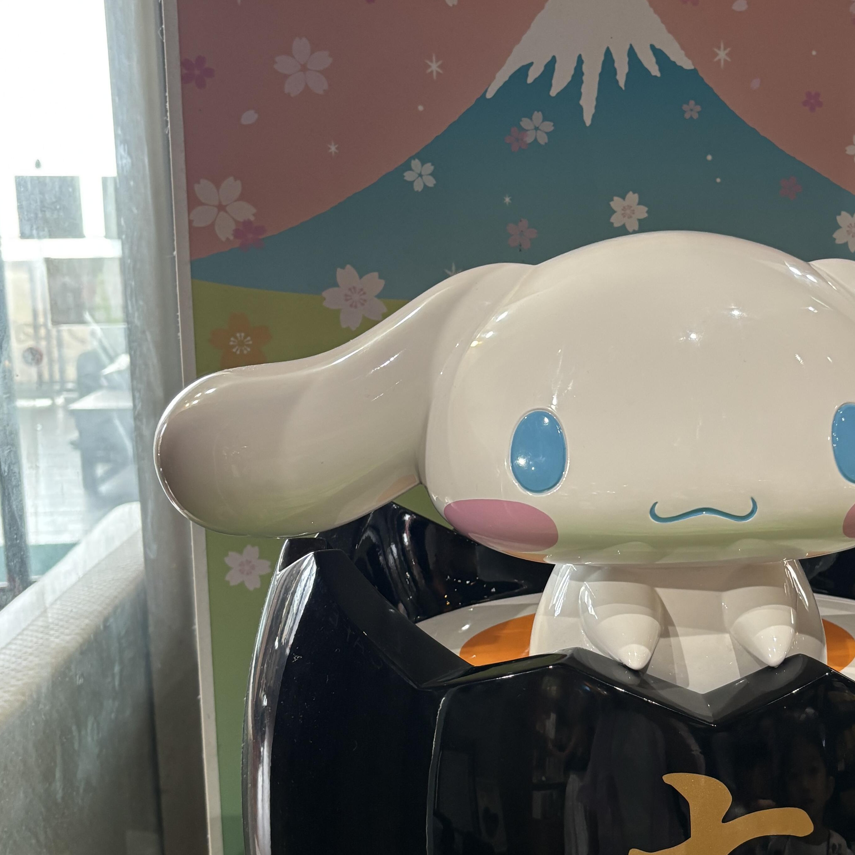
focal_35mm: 36
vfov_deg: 46.0
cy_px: 437
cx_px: 627
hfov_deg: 44.7
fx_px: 1006
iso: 160
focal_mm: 5.96
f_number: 1.6
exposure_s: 1/50
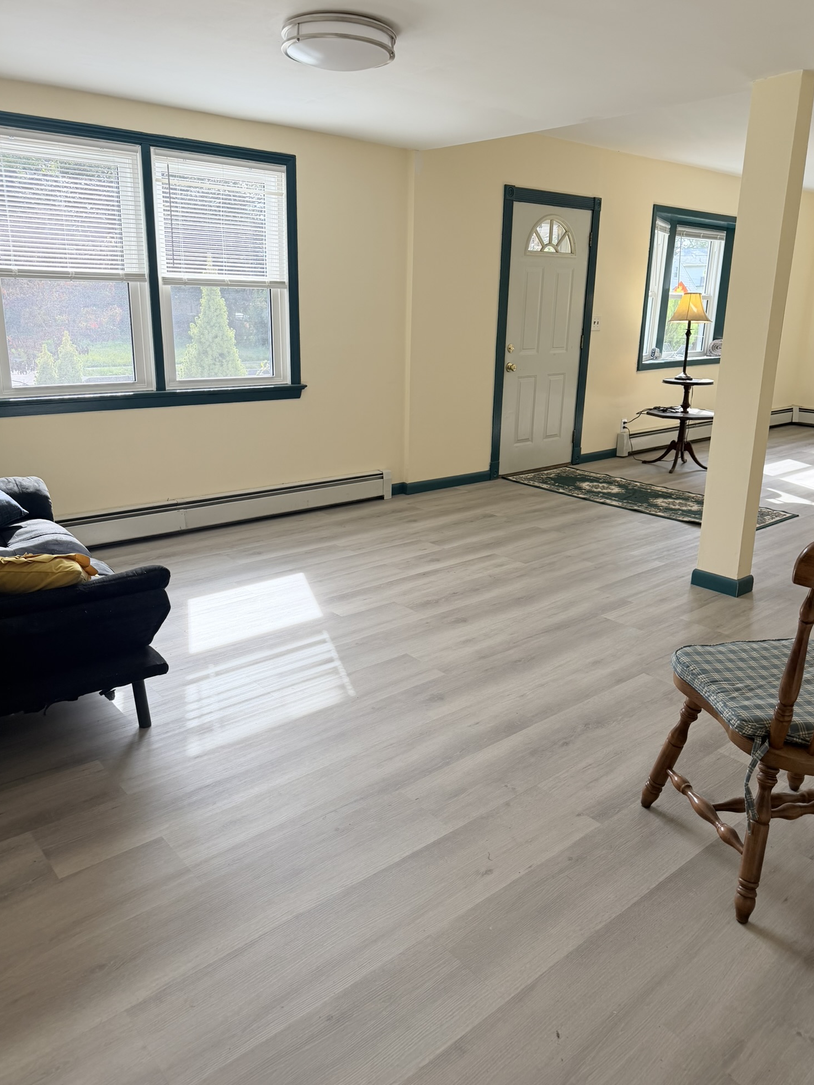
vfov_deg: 69.4
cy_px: 530
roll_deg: -0.4
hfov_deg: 54.9
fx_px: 784
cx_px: 408
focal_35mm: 25
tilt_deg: -15.0
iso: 100
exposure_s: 1/330
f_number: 1.78
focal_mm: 6.76
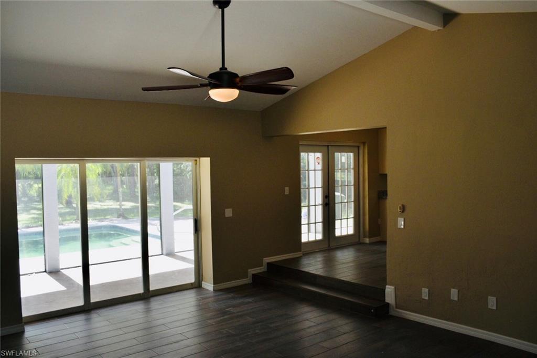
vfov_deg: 43.6
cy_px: 179
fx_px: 447
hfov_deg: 61.9
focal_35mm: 30
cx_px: 268
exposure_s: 1/160
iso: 400
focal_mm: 20
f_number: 6.3
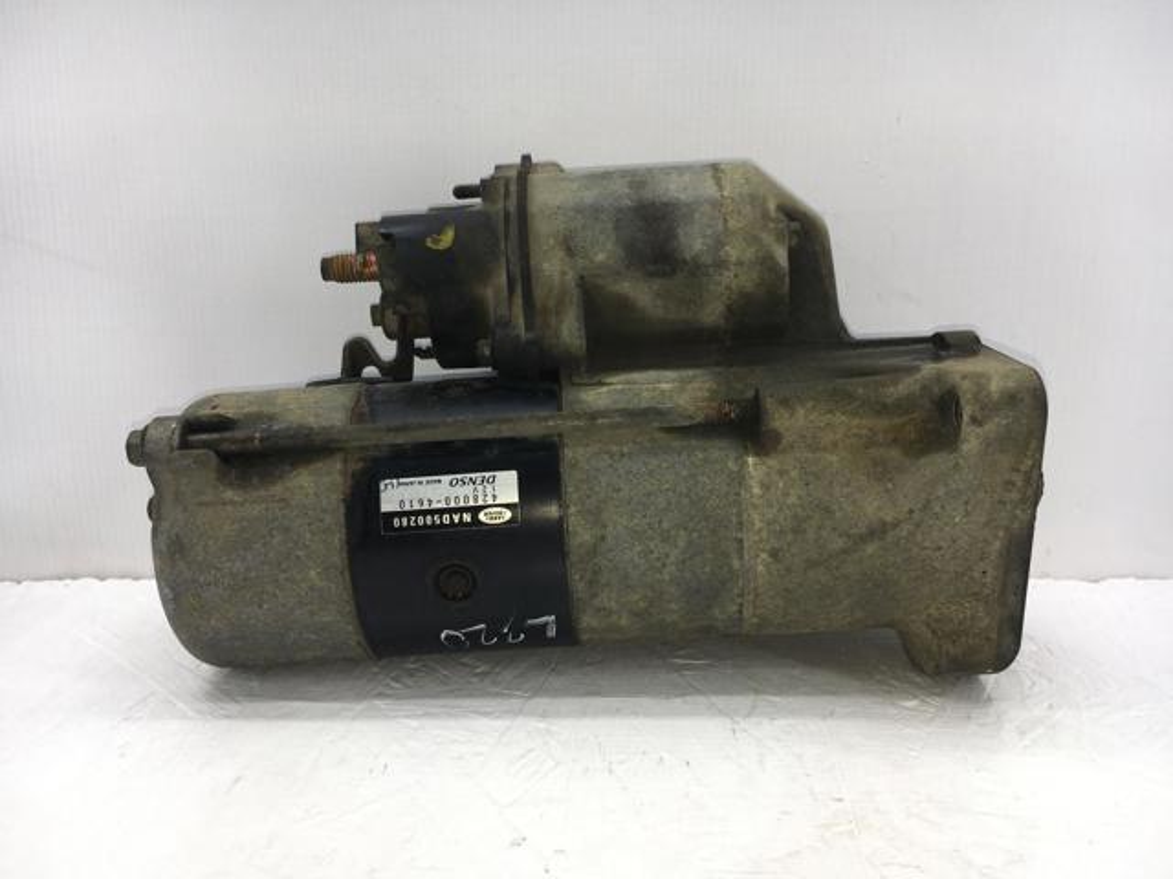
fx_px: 983
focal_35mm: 29
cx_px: 586
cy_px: 440
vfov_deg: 48.2
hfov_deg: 61.7
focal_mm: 4.15
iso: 25
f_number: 2.2
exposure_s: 1/244
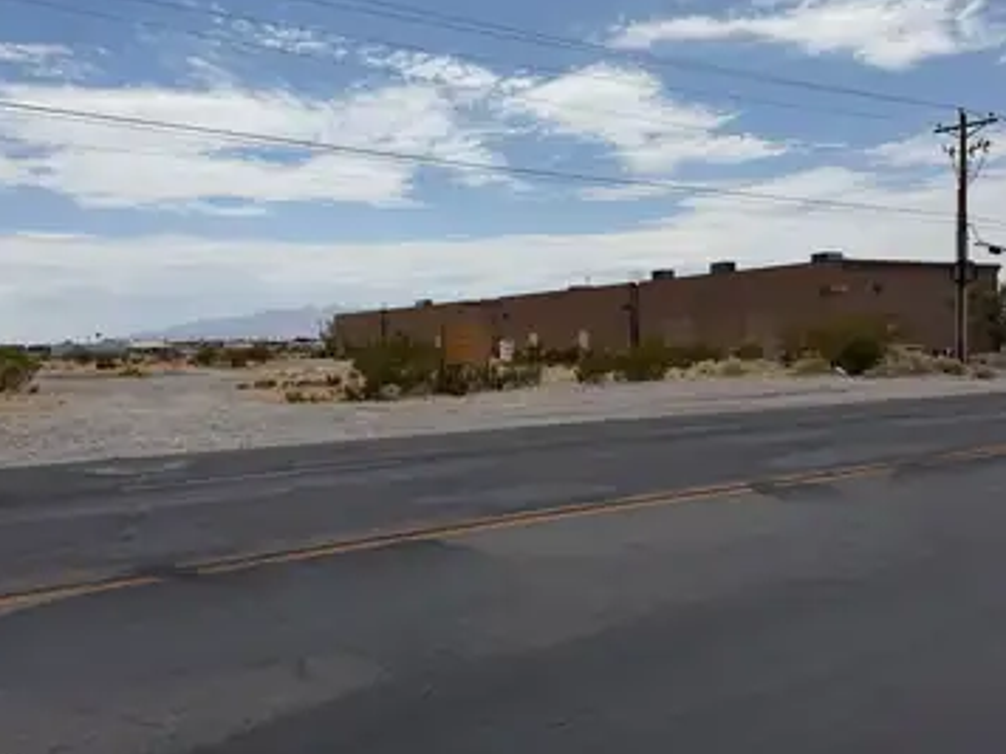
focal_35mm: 27
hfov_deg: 65.3
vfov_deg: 51.3
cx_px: 469
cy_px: 364
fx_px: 785
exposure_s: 1/10309
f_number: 1.78
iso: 80
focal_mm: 6.76
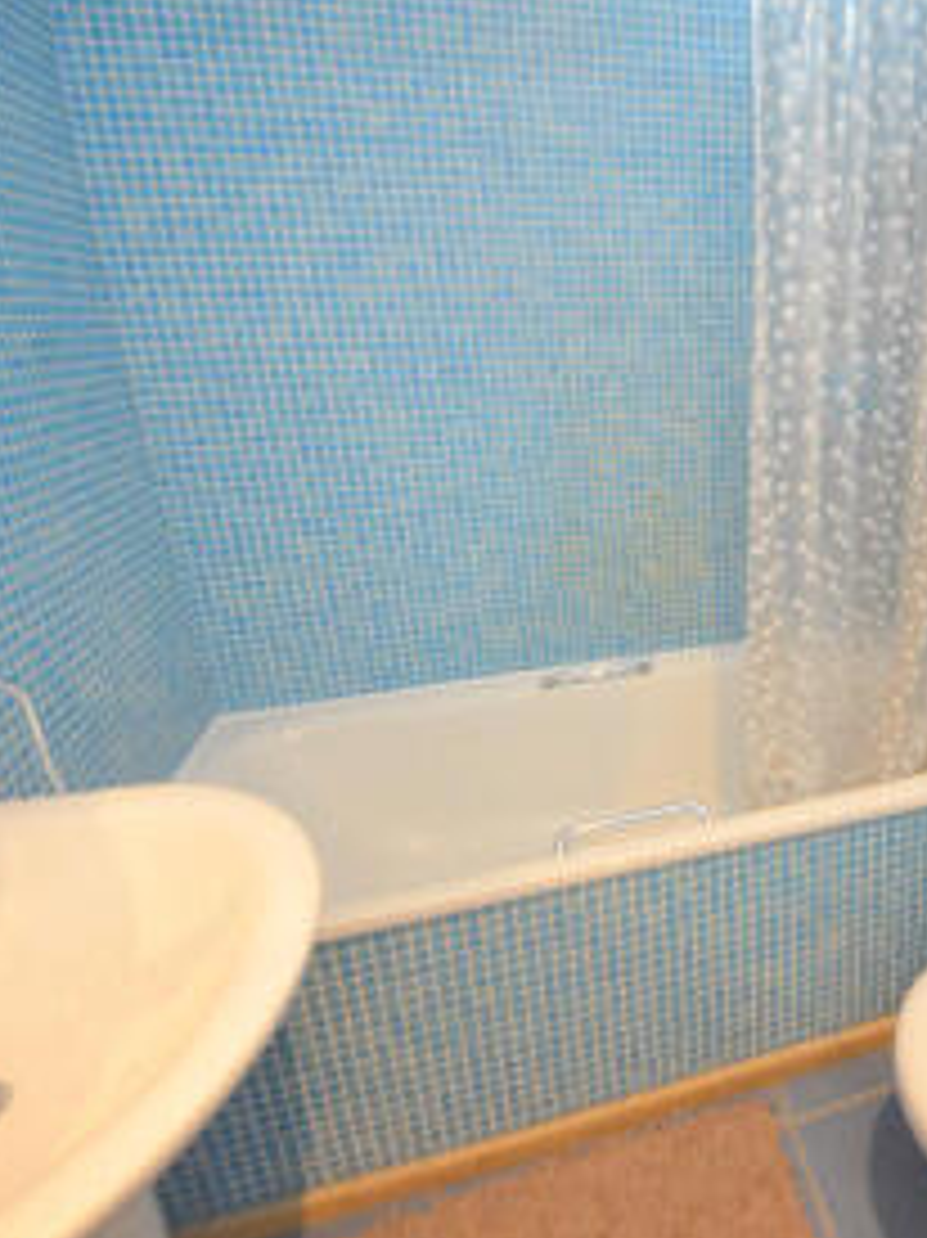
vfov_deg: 81.4
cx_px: 724
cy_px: 547
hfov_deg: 61.2
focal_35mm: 20
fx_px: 715
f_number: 4.5
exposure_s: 1/2.5
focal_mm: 8
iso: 1600
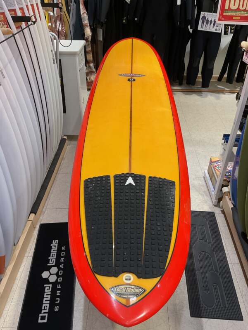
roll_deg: +0.1
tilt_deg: -36.1
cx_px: 124
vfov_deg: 61.7
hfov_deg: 48.2
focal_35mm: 29
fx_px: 277
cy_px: 165
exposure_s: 1/120
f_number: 1.8
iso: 50
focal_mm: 3
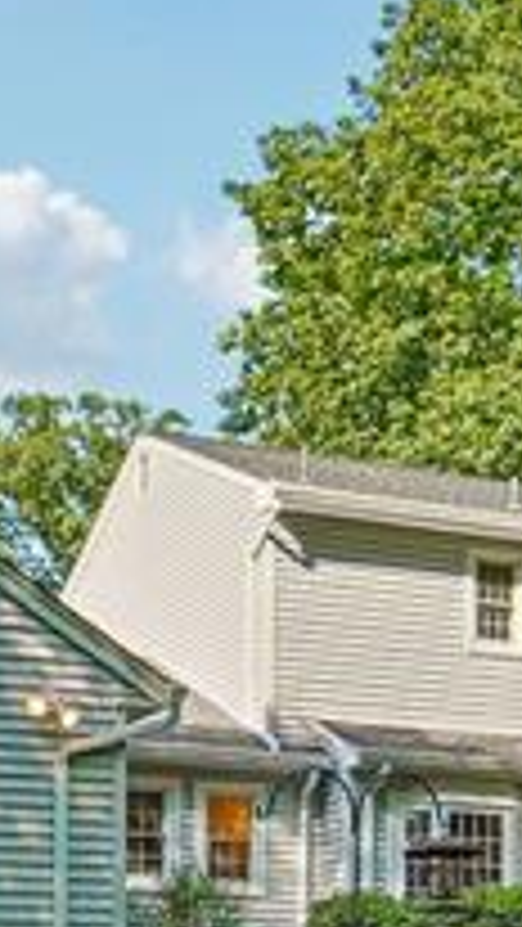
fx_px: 1795
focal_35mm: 73
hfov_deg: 16.5
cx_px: 378
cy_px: 1044
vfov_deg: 26.5
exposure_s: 1/200
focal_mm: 14
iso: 400
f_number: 8
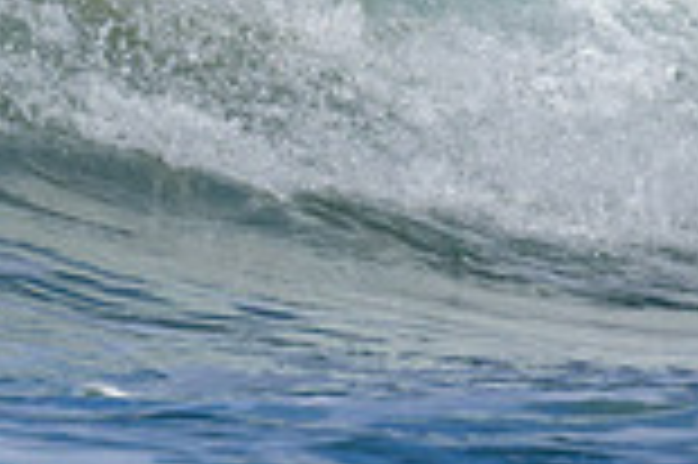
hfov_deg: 0.5
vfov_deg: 0.3
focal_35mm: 4111
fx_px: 79622
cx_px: -130
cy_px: -175
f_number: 6.3
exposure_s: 1/2000
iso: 220
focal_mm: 800
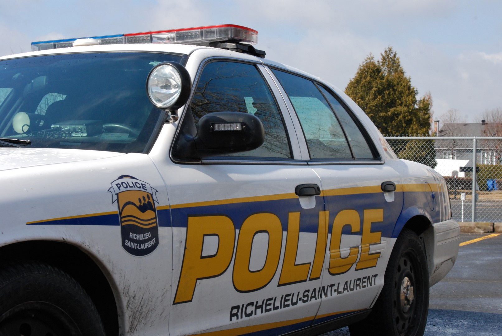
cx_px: 251
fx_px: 1005
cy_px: 168
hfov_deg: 28.0
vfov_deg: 19.0
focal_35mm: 72
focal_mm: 48
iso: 500
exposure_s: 1/250
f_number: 20
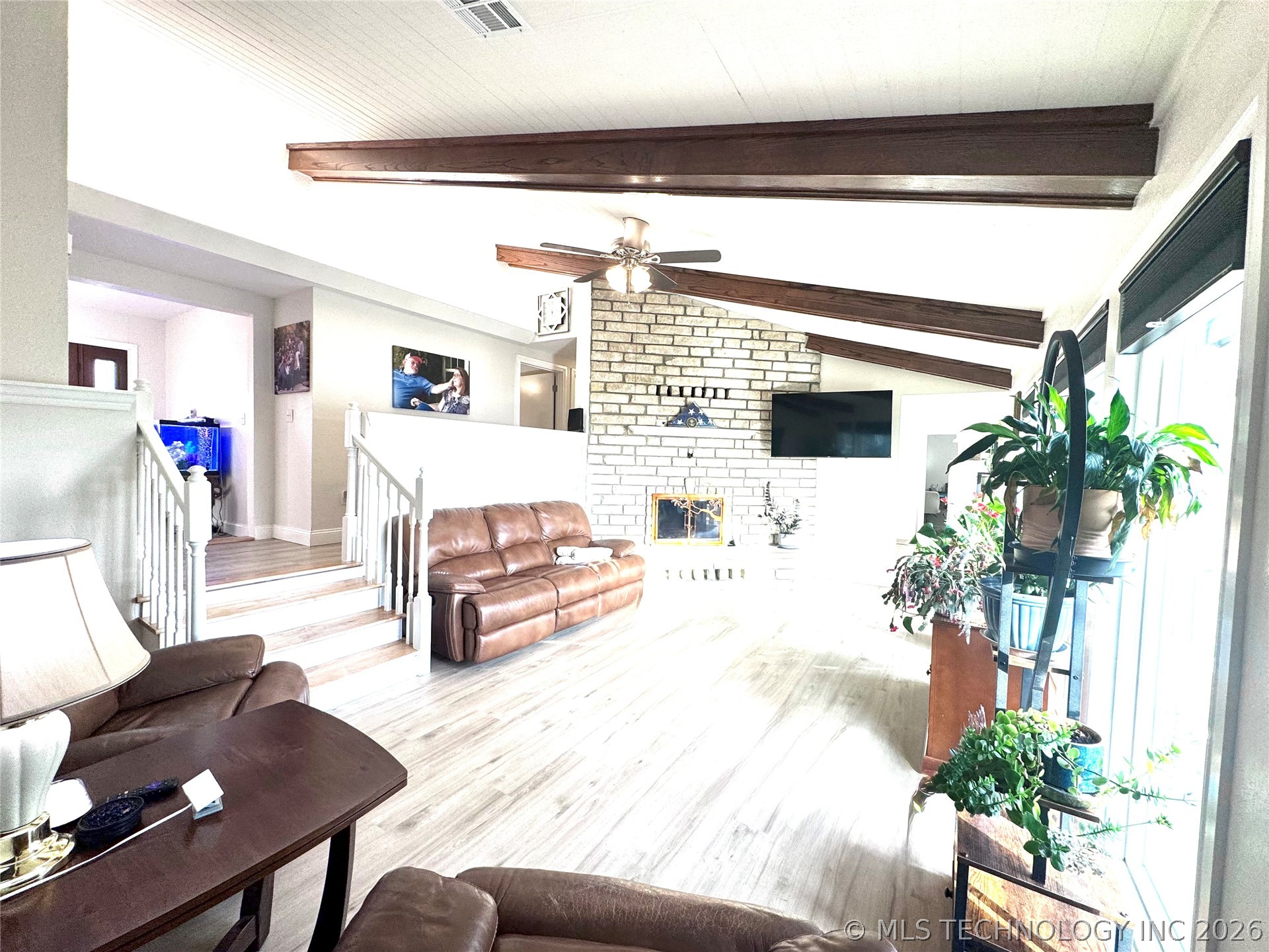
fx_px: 513
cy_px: 476
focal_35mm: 14
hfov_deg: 102.1
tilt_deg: -2.0
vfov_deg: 85.7
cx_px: 634
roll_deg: -2.0
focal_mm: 2.22
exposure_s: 1/120
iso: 100
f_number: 2.2
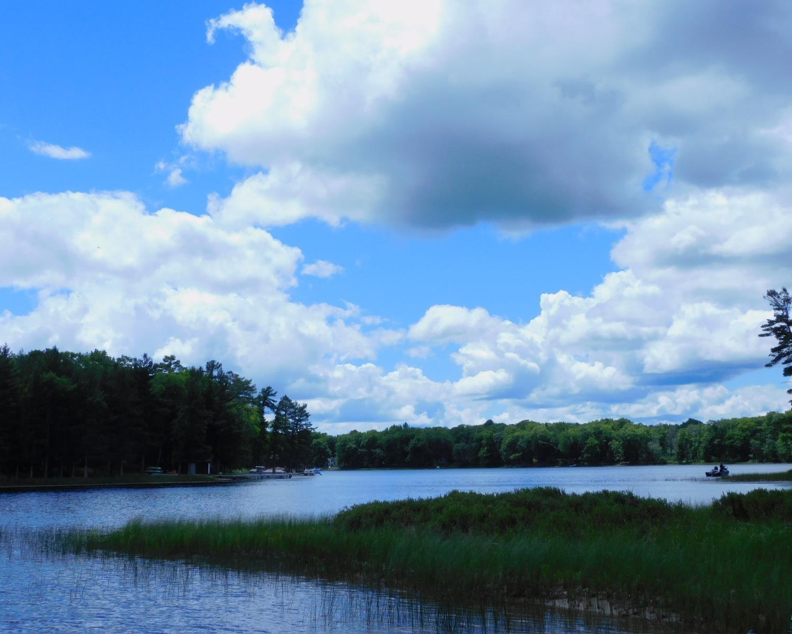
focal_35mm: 47
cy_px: 316
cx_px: 389
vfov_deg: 32.1
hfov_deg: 39.5
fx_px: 1102
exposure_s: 1/1600
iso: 125
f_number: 4
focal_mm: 8.1
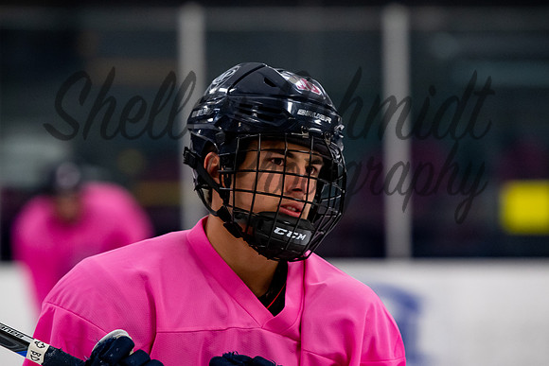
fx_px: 4767
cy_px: 183
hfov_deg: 6.6
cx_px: 280
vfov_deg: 4.4
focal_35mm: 313
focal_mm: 200
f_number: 3.5
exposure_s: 1/800
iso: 2000
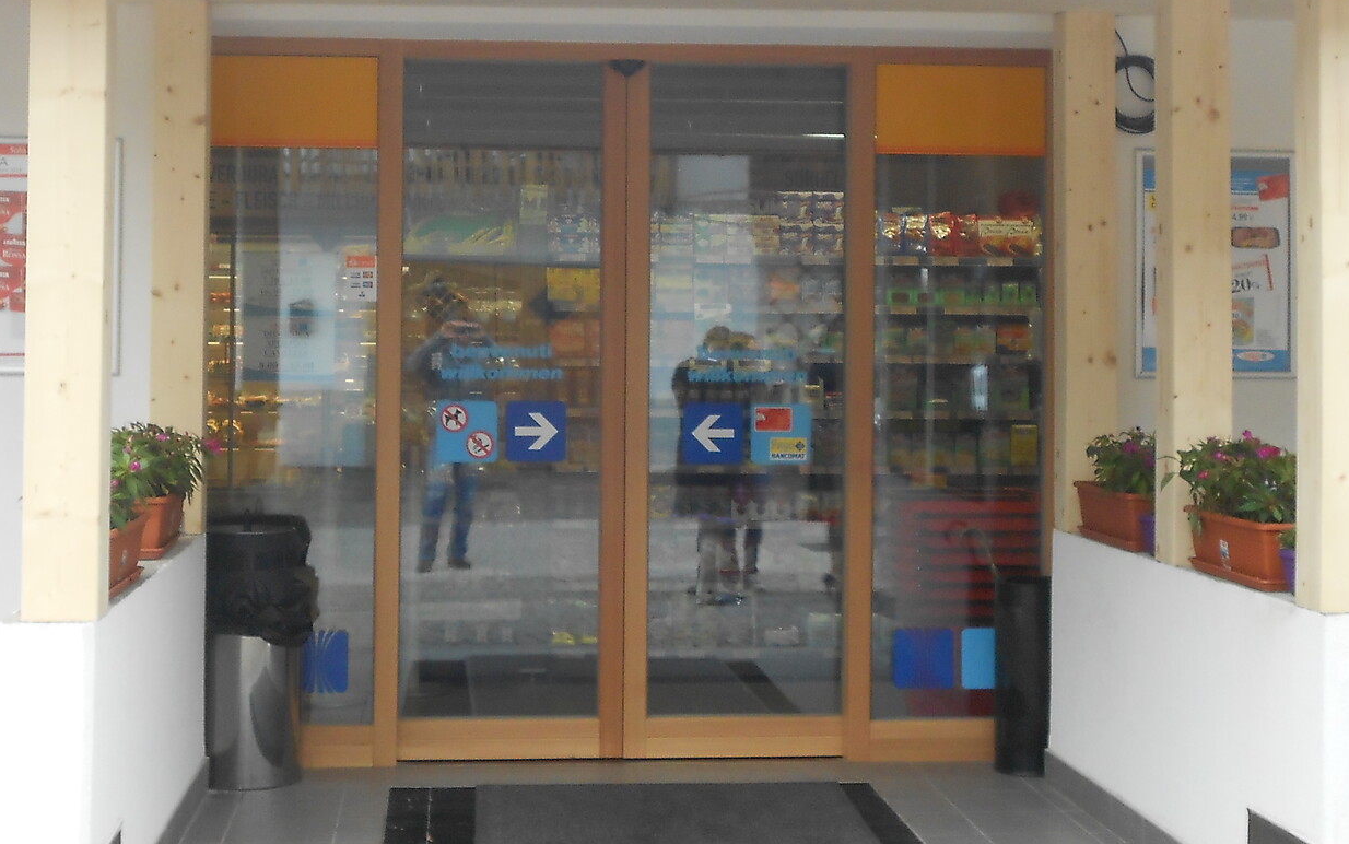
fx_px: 2243
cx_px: 590
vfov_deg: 21.2
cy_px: 285
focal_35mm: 61
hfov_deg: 33.4
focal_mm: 6.7
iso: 160
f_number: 3.9
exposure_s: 1/125
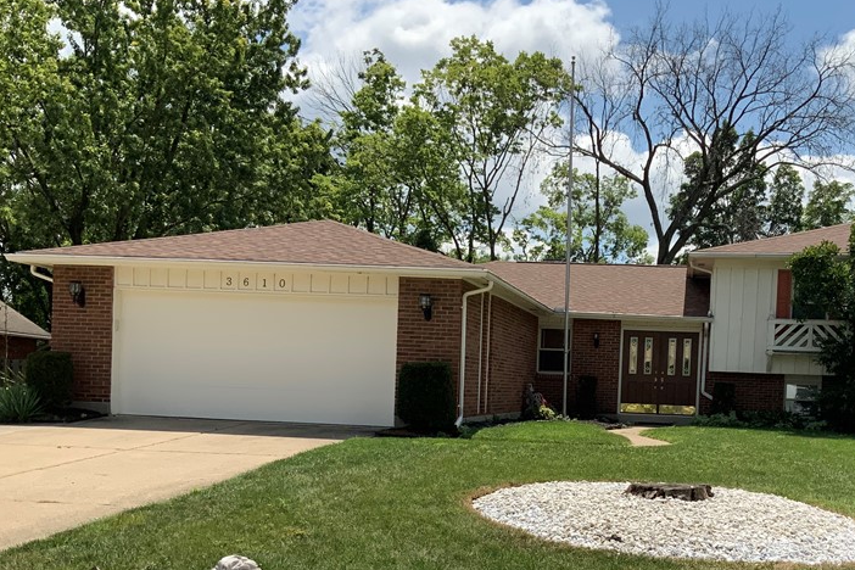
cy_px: 420
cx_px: 560
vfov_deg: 30.1
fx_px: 1045
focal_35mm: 44
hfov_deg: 44.0
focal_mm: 3
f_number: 1.8
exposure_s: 1/2538
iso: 16
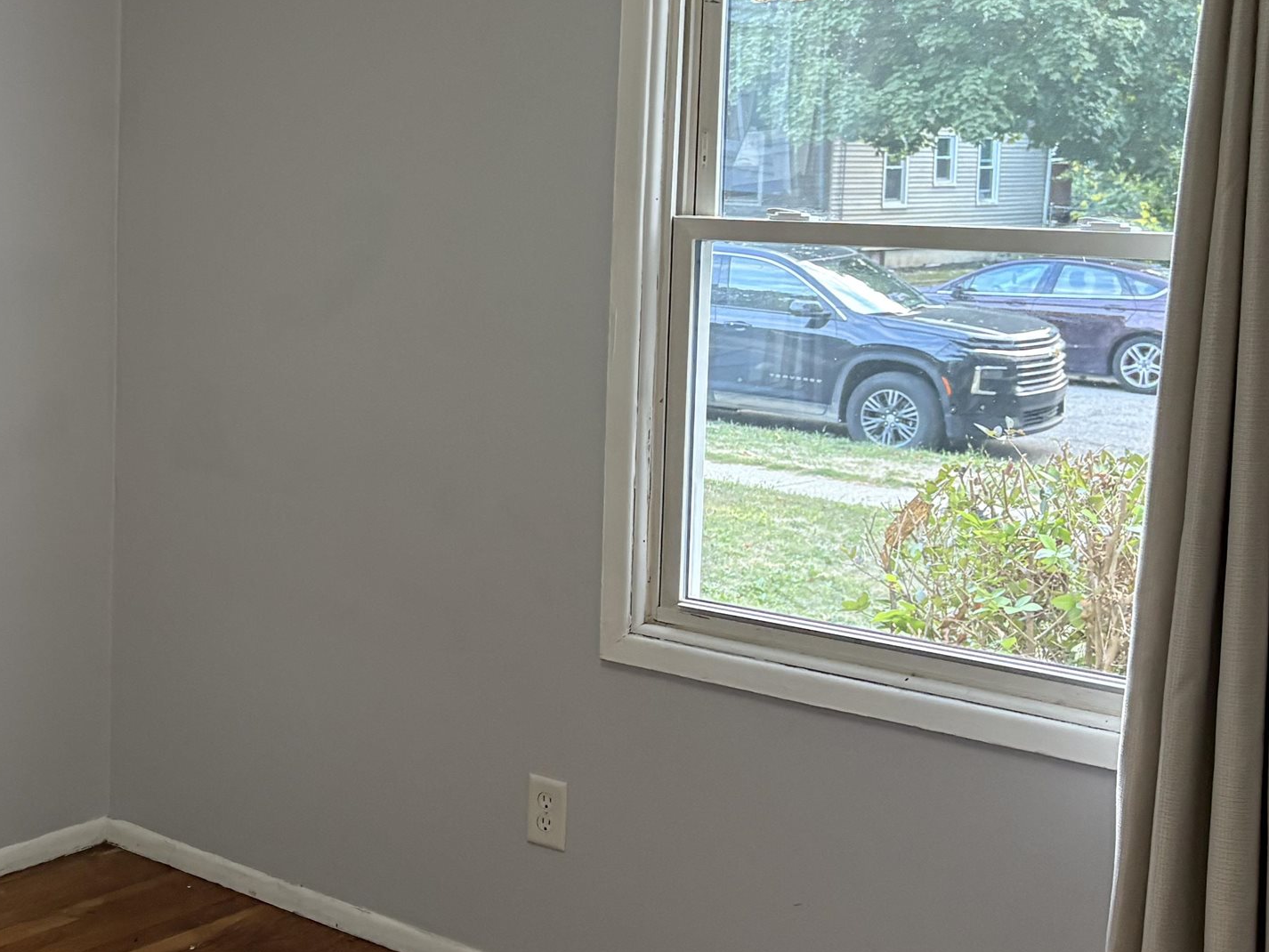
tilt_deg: -4.6
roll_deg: -0.5
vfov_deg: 25.9
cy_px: 308
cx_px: 87
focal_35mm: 56
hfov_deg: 32.4
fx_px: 2053
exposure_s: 1/60
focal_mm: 5.96
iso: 200
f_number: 1.6
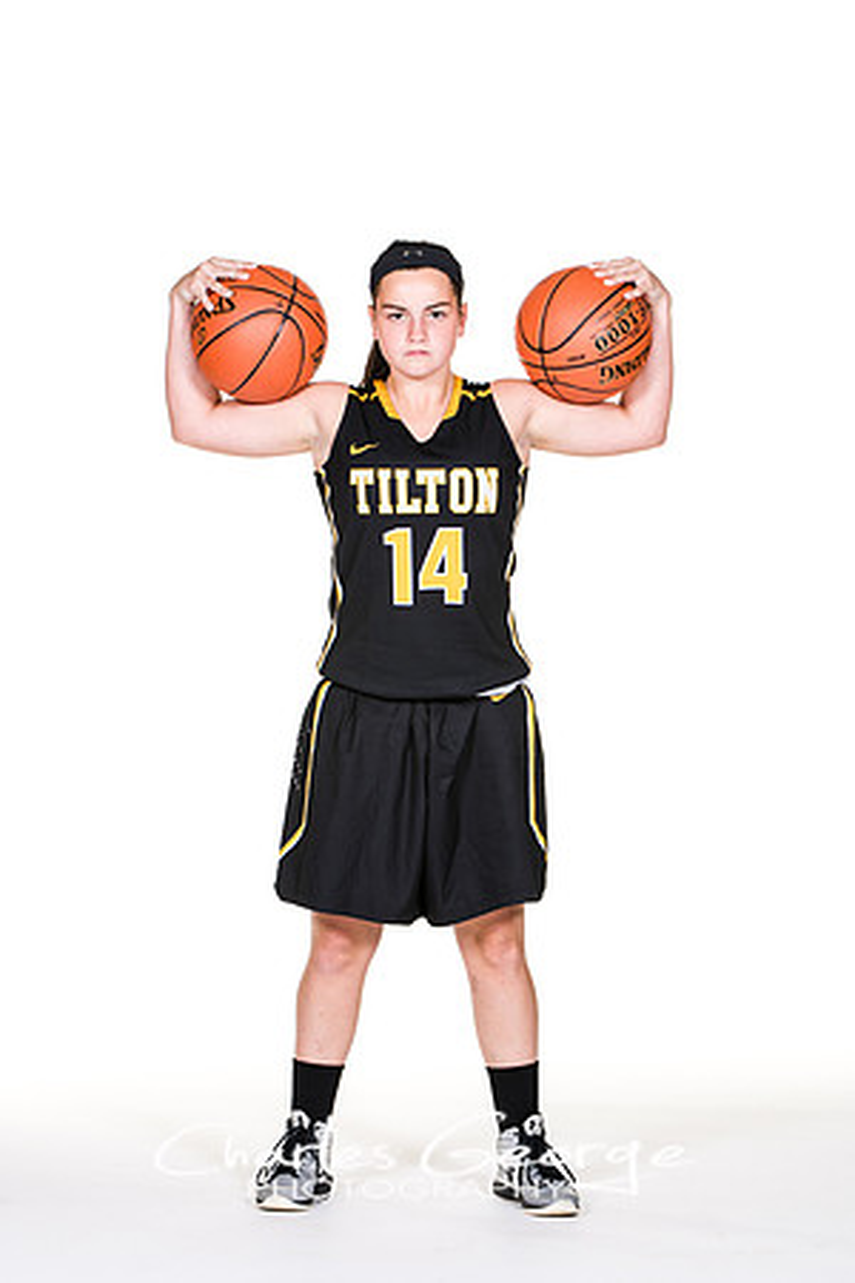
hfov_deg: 9.6
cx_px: 428
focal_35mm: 142
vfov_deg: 14.4
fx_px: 5076
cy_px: 642
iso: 200
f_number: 6.3
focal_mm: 95
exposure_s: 1/160
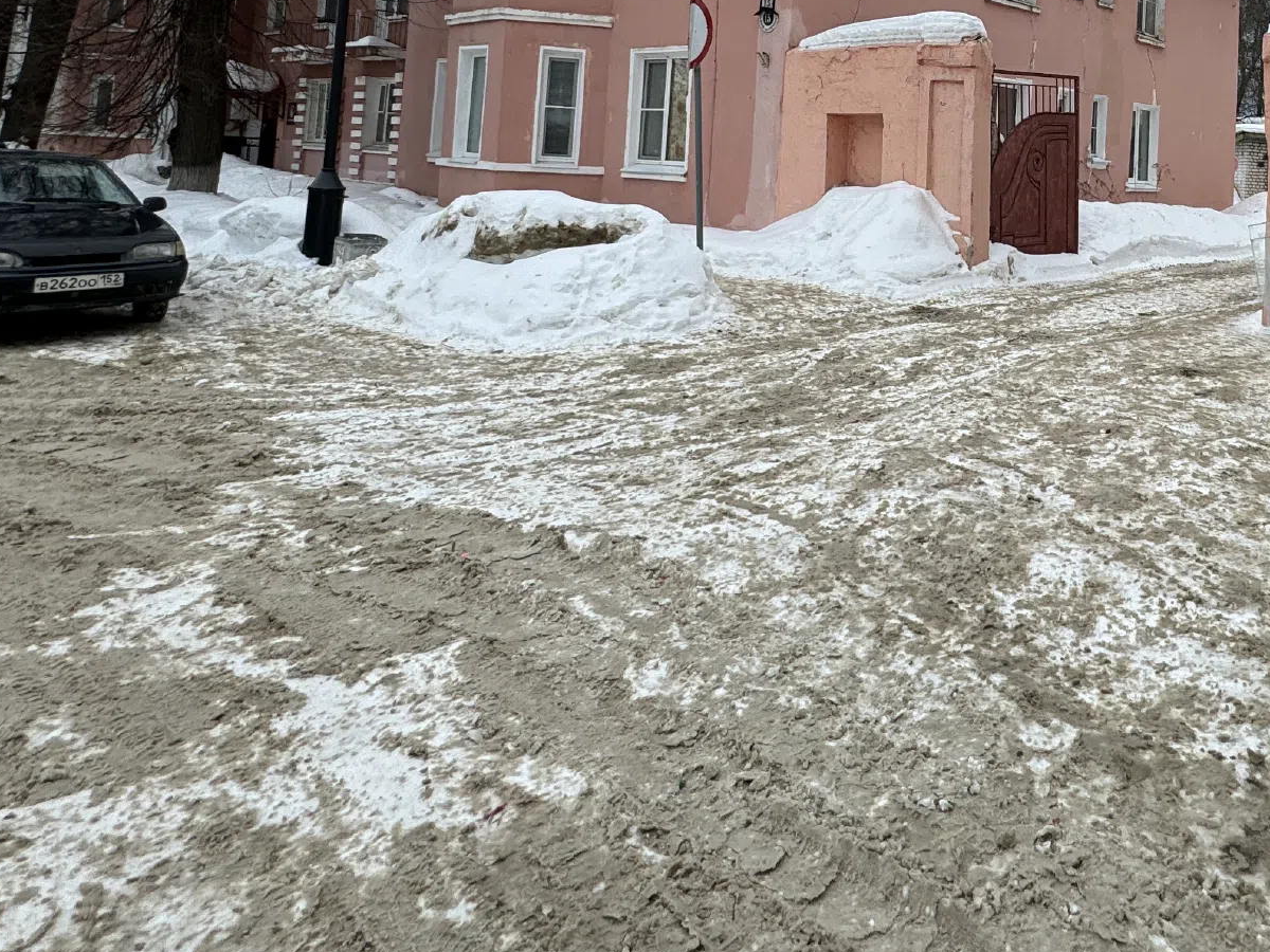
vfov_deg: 45.2
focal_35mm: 28
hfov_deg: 59.7
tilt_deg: +7.2
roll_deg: -3.2
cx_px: 967
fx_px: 1027
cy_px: 98
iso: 40
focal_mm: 2.22
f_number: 2.2
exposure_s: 1/889
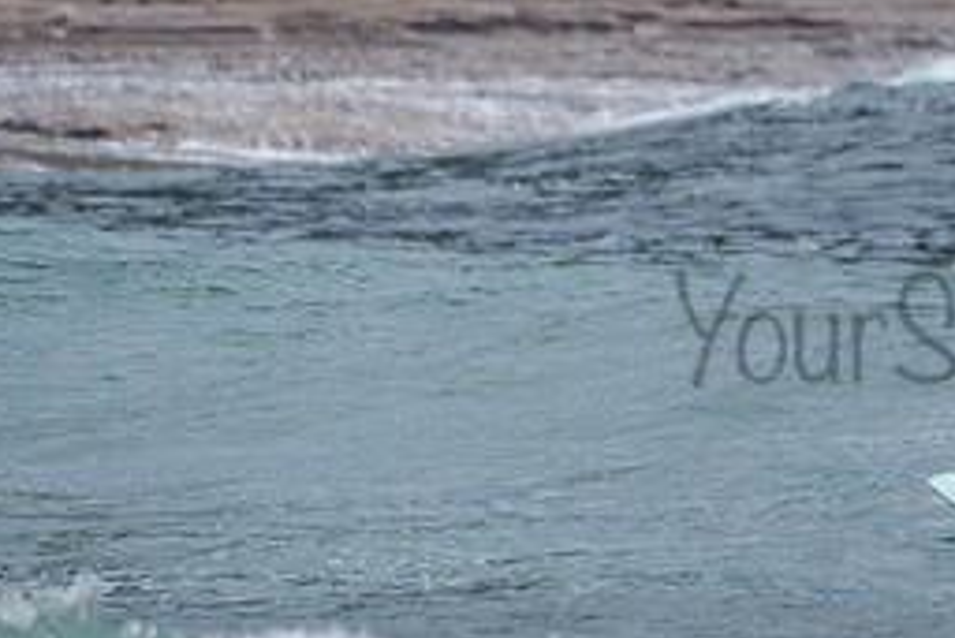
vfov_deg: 1.0
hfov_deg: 1.5
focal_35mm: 1390
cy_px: 221
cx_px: 1280
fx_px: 36893
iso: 125
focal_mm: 500
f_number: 5.6
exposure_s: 1/2000
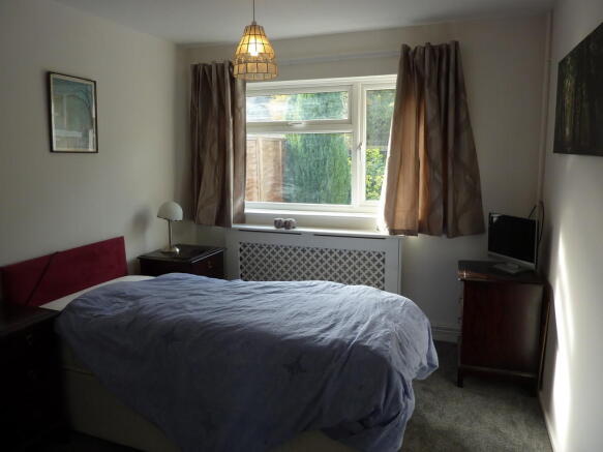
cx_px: 302
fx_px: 435
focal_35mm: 25
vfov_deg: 54.9
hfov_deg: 69.4
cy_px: 226
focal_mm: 4.1
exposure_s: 1/40
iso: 80
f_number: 3.3
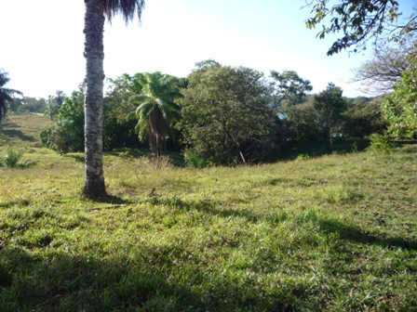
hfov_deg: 60.0
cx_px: 208
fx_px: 361
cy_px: 156
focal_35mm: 30
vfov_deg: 46.8
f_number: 4
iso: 100
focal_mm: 5.2
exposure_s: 1/250
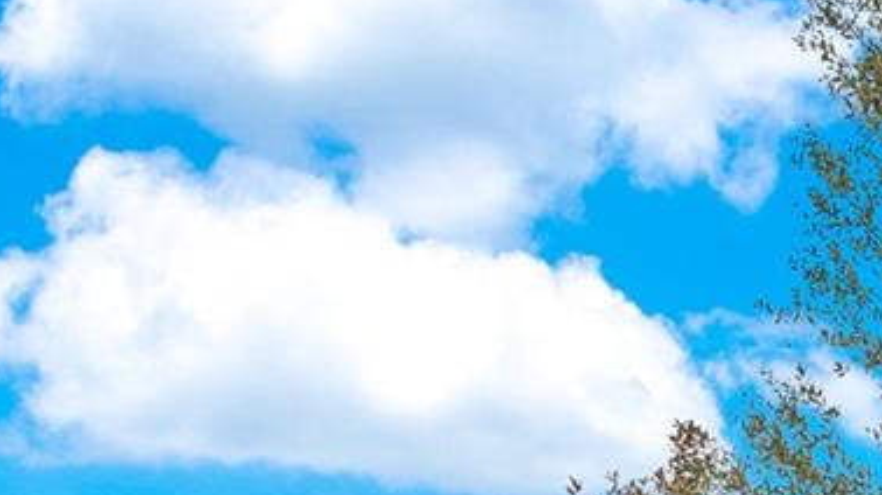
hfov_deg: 27.5
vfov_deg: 13.6
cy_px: 1083
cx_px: 940
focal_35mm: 71
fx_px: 1659
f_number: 8
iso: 125
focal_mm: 16
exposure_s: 1/30
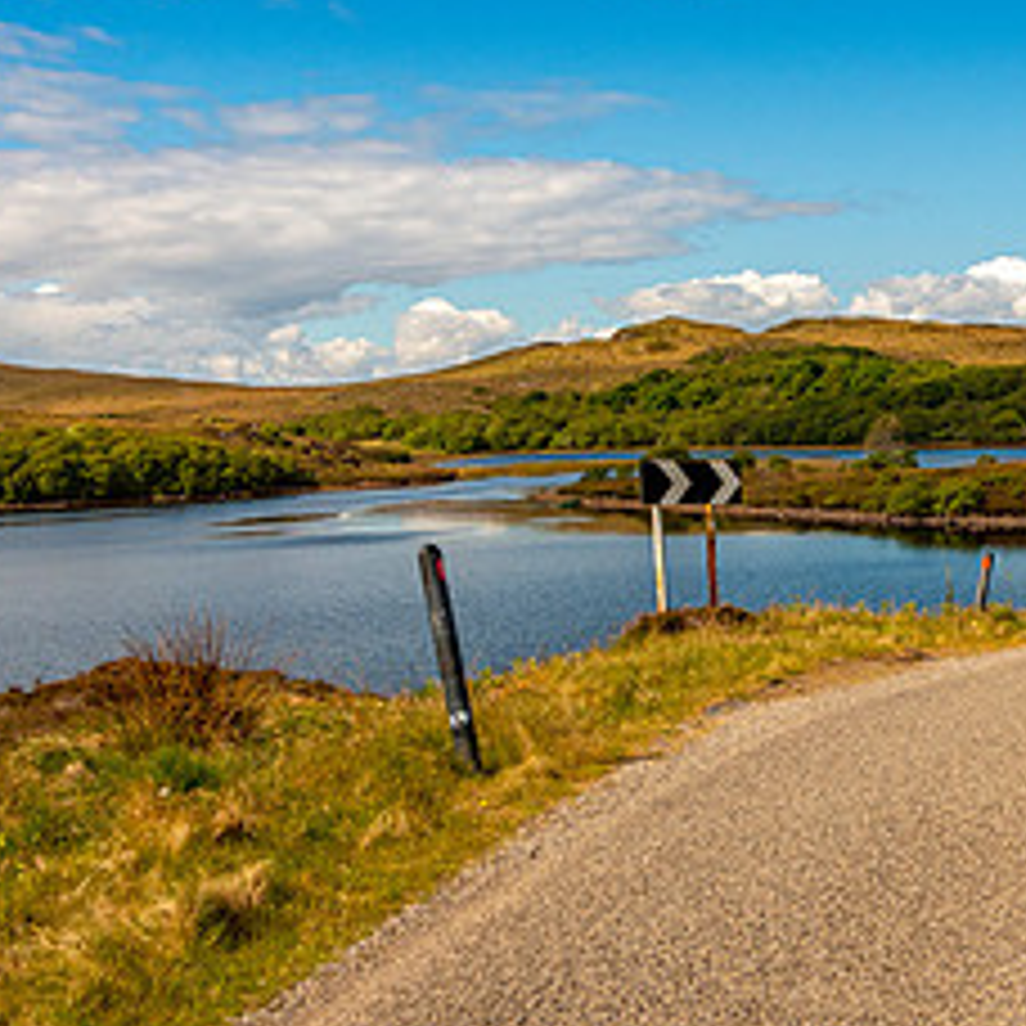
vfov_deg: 32.8
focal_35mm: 52
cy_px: 484
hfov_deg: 32.3
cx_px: 734
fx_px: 1744
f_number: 7.1
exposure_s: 1/320
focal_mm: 8.8
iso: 125
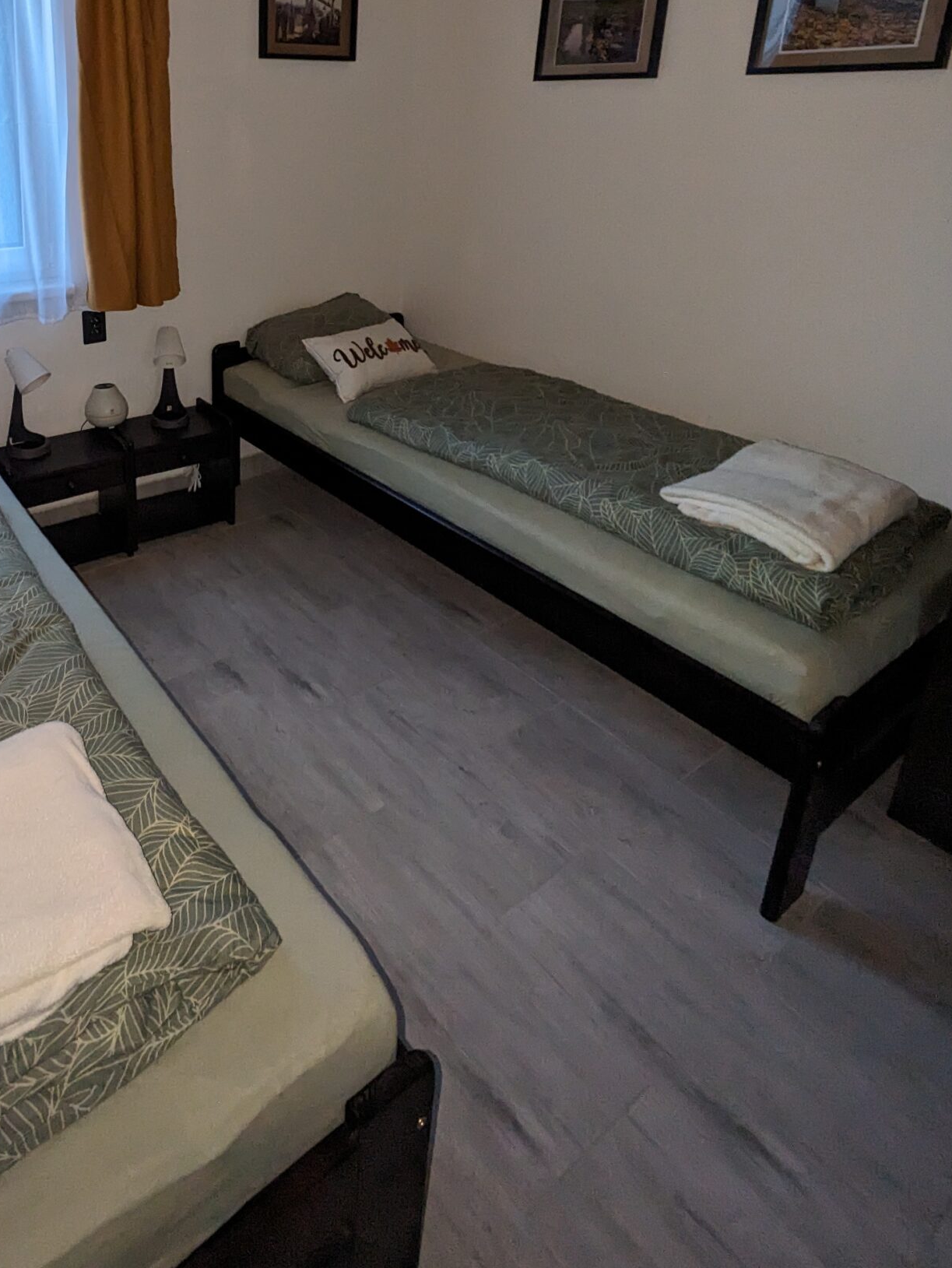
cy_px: 334
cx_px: 216
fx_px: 806
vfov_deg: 71.7
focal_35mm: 22
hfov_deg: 57.4
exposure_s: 1/25
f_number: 2.2
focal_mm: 1.83
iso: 537
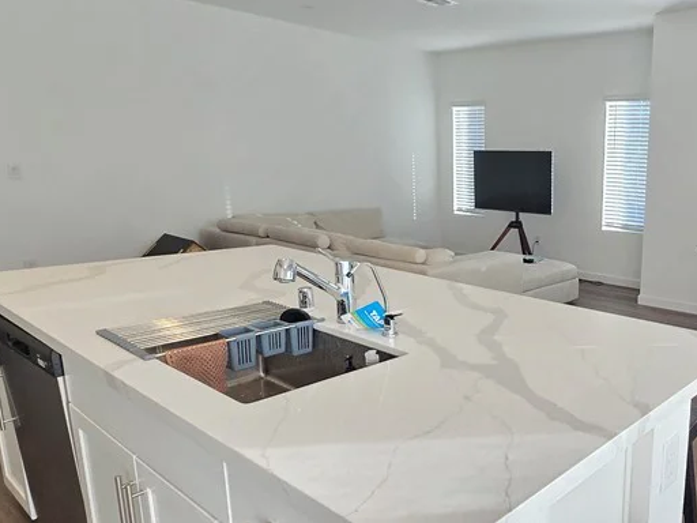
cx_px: 585
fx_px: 524
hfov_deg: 60.2
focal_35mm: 26
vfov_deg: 53.0
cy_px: 283
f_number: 2.2
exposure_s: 1/60
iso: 64
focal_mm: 2.2
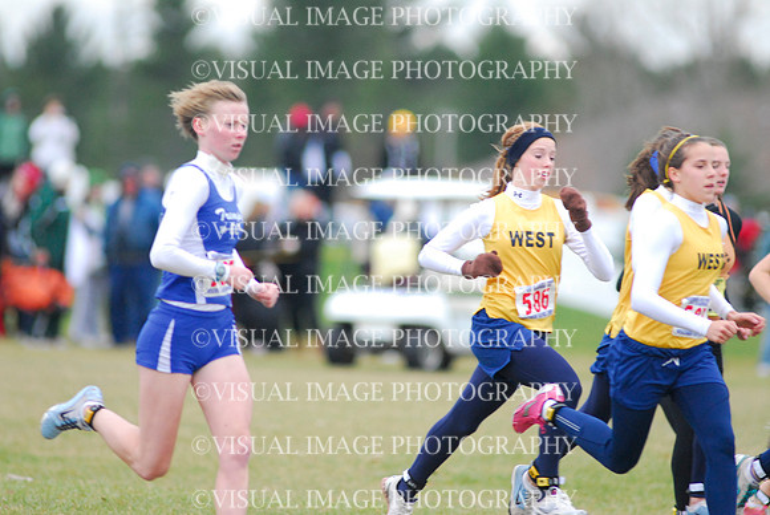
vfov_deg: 3.1
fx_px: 9634
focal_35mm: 450
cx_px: 385
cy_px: 258
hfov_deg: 4.6
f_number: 4
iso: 640
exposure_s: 1/1000
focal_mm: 300
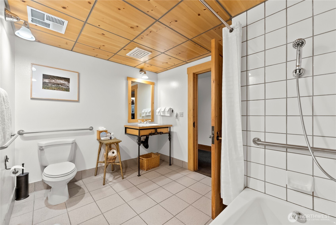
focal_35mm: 14
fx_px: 131
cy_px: 112
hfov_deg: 104.2
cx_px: 168
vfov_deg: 81.3
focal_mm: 14
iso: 400
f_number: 2.8
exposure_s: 1/25
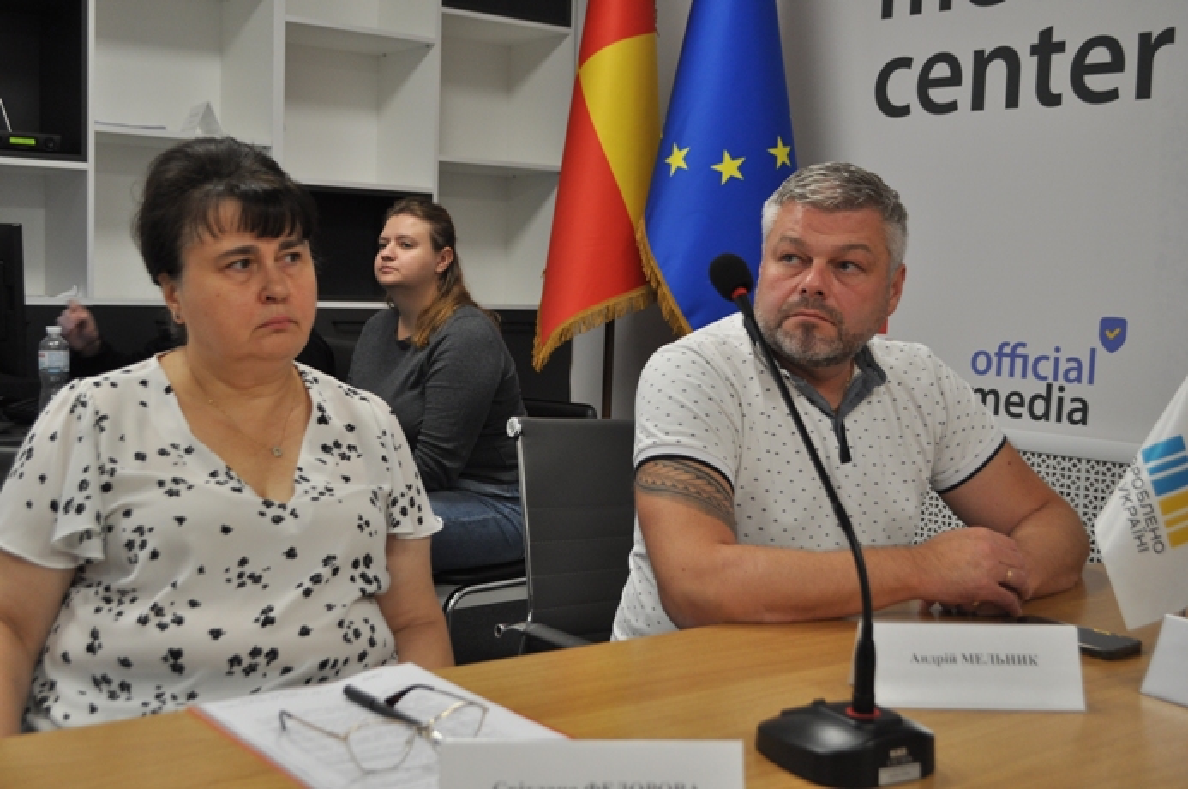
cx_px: 594
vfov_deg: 31.8
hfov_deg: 46.5
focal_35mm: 42
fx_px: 1384
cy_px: 394
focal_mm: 28
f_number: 4.5
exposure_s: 1/60
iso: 500
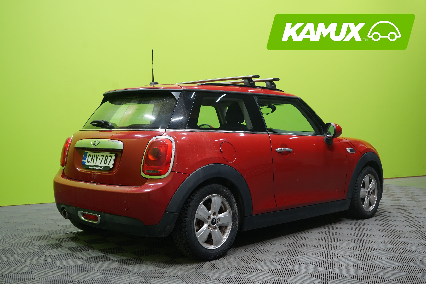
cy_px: 142
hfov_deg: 47.4
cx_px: 213
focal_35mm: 41
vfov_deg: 32.6
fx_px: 485
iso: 640
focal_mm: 41
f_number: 5
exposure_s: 1/20
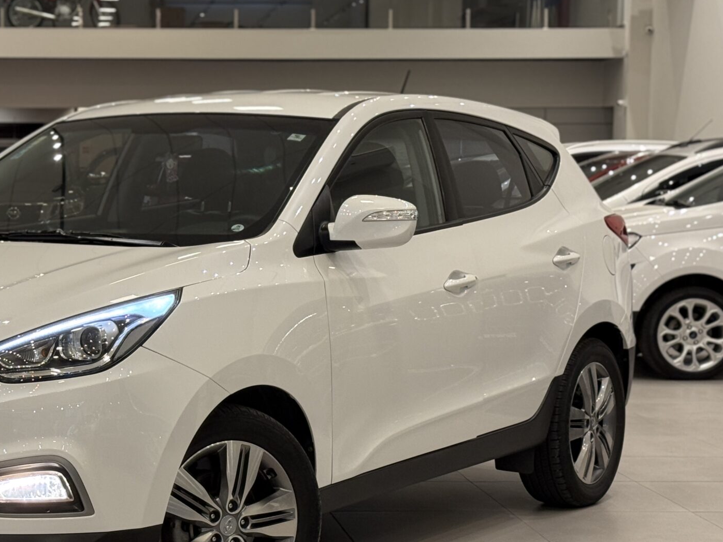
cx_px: 136
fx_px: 1838
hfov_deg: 21.9
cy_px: 318
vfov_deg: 16.8
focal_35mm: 88
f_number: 1.78
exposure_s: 1/60
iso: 125
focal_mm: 6.76
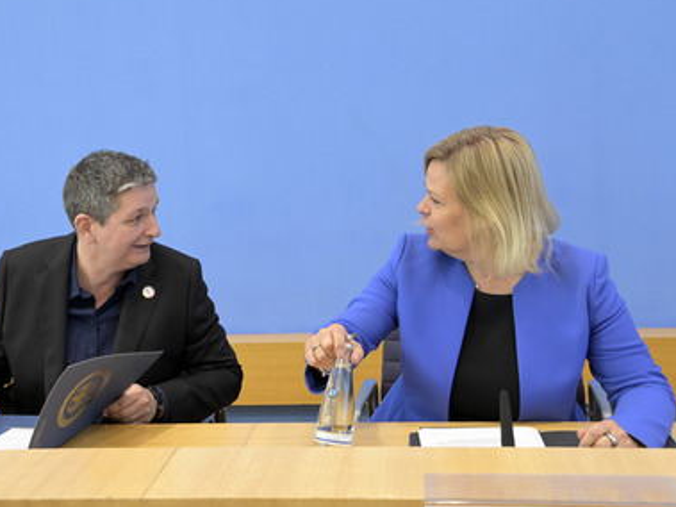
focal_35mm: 48
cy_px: 255
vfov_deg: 30.2
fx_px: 937
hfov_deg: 39.6
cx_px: 293
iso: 5000
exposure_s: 1/400
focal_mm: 42
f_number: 7.1
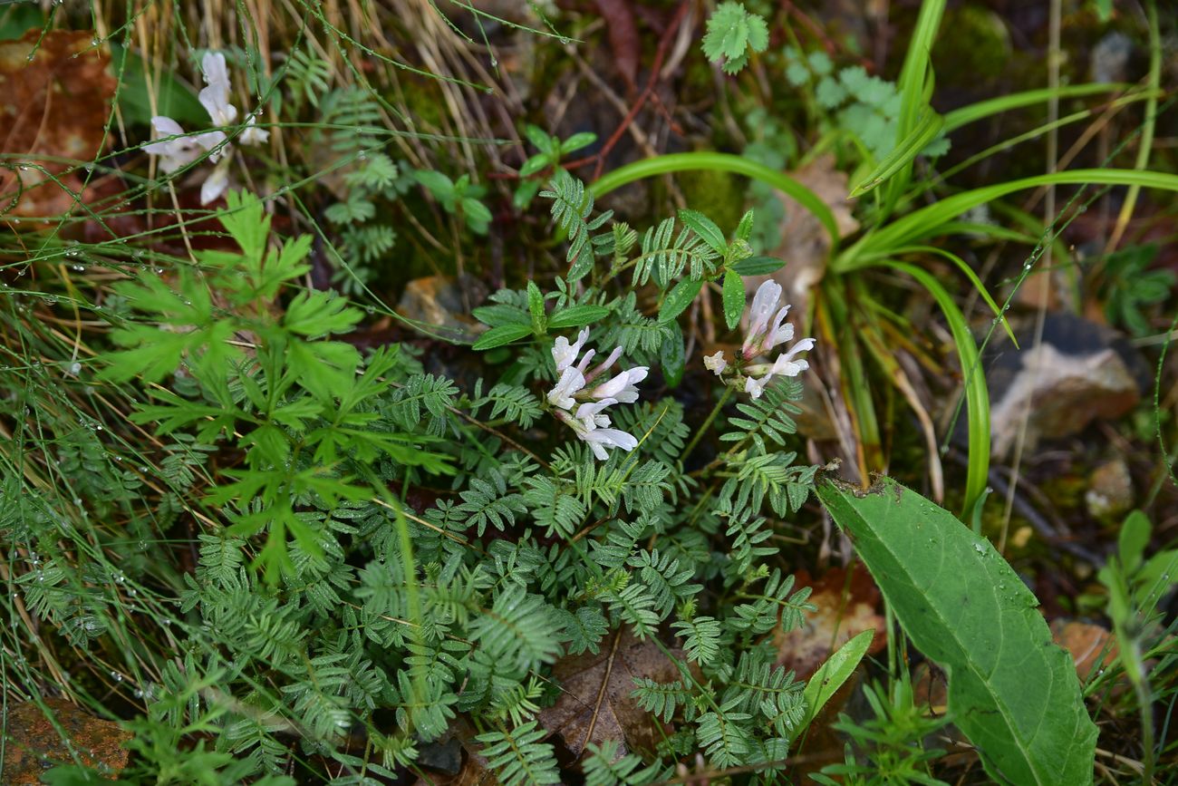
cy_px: 393
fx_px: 2291
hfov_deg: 28.8
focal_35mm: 70
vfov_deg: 19.5
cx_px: 589
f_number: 5
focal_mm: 70
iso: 160
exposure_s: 1/125
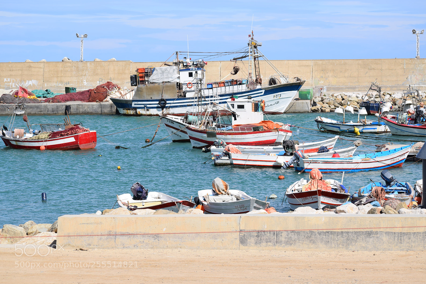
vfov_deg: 11.3
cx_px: 213
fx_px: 1432
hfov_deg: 16.9
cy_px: 143
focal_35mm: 121
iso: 200
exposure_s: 1/1000
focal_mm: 80
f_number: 8
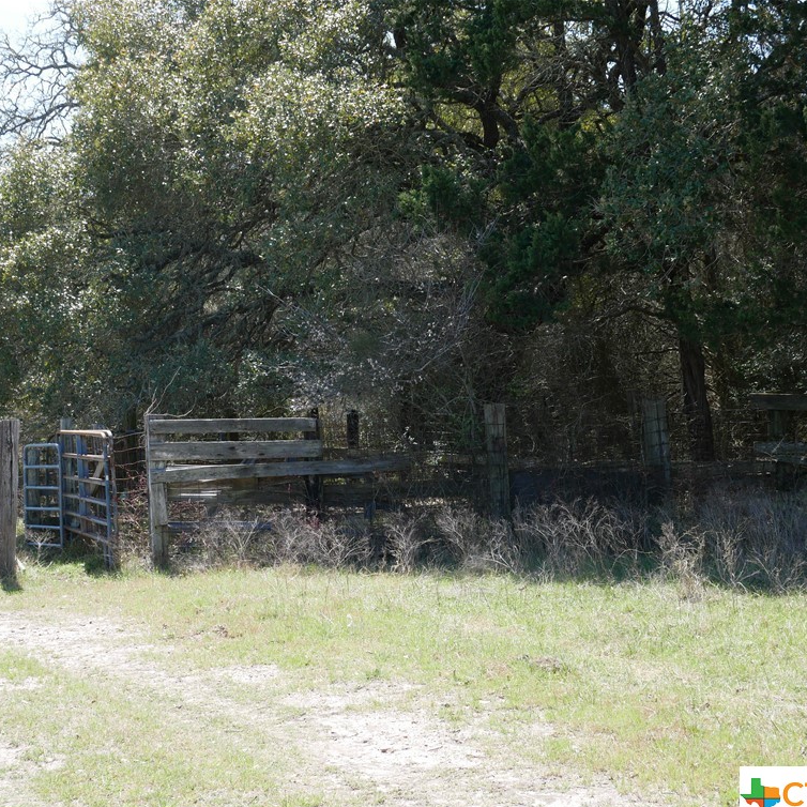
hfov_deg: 28.6
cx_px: 353
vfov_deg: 28.6
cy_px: 410
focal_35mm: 60
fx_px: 1583
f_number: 6.3
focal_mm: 25
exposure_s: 1/200
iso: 200
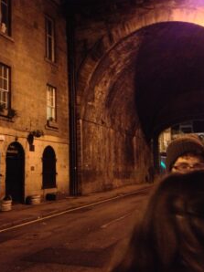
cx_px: 88
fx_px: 370
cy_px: 136
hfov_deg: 30.8
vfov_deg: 40.5
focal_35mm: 47
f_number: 2.4
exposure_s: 1/15
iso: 800
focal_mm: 4.28
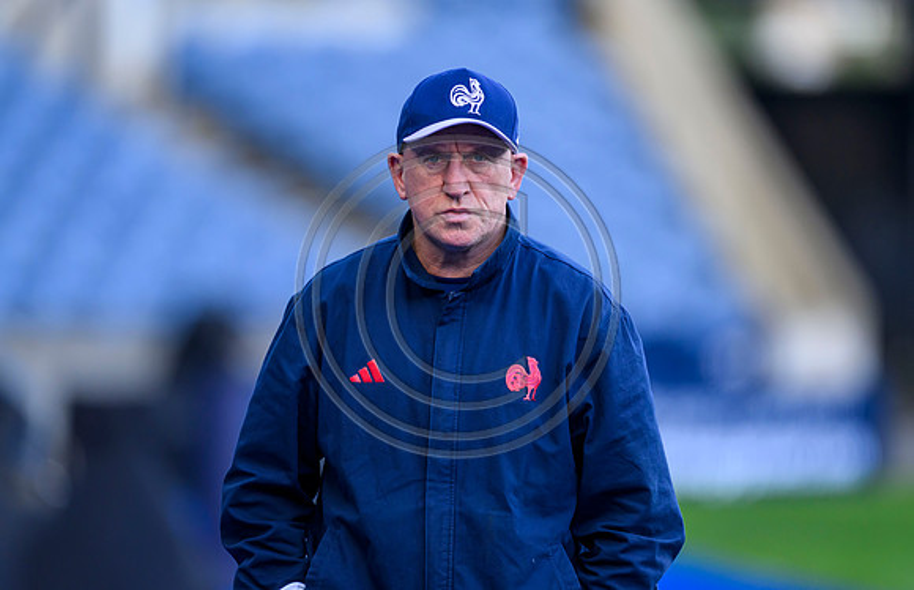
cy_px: 264
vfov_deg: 2.2
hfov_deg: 3.4
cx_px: 449
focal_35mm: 606
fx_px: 15227
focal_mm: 560
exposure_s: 1/800
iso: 1250
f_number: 4
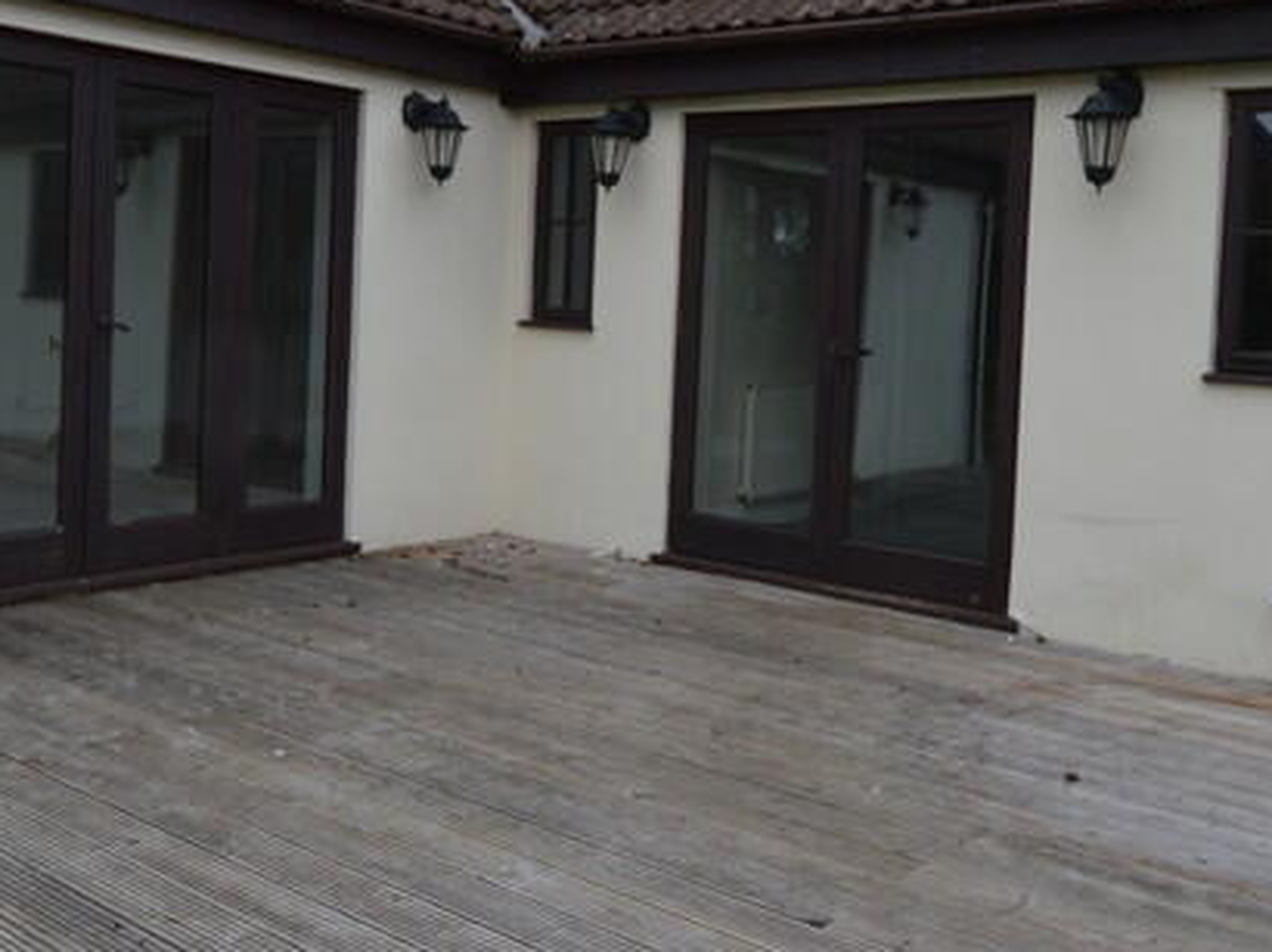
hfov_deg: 51.3
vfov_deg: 39.4
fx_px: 1322
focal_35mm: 36
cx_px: 686
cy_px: 374
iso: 125
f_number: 5.6
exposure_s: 1/125
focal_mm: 10
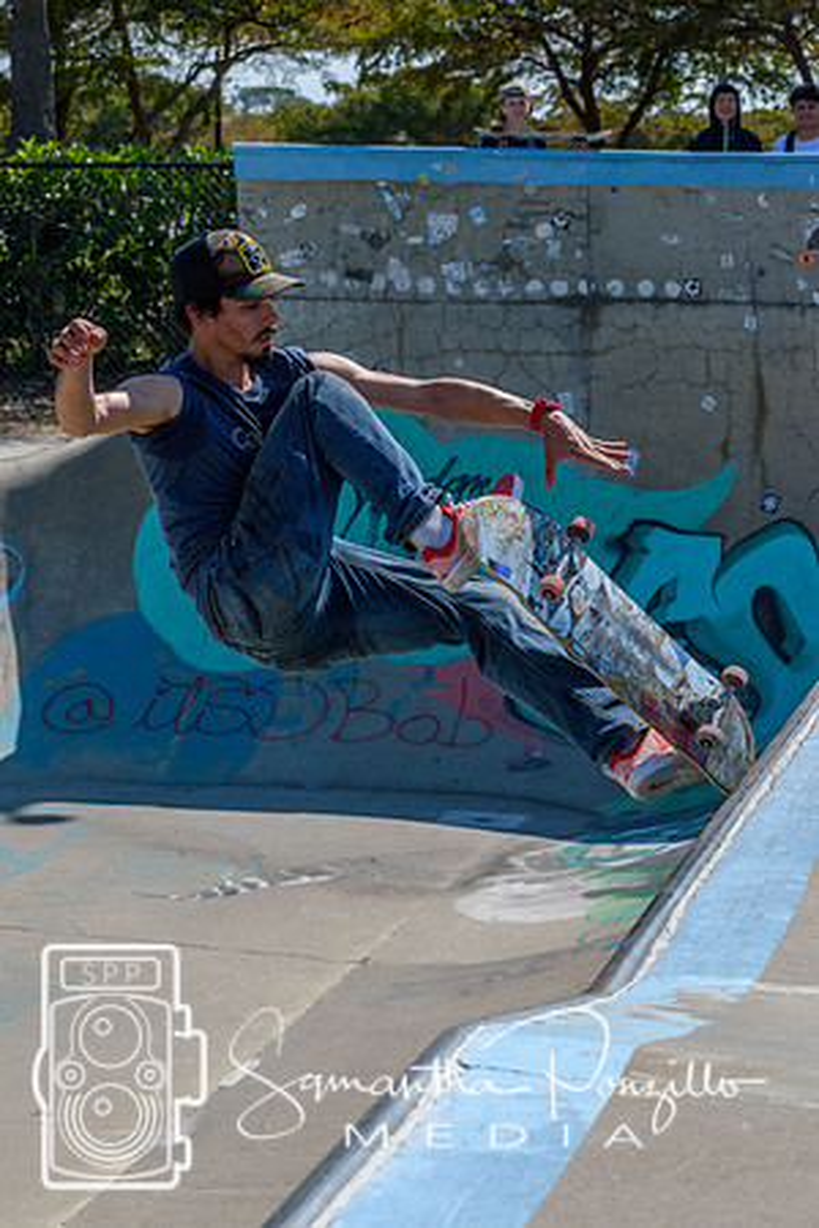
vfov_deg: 19.5
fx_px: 3583
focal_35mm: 105
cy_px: 614
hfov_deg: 13.0
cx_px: 410
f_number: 8
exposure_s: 1/1000
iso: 200
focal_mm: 70
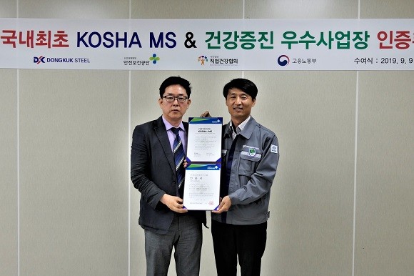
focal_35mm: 35
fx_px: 402
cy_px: 138
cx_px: 207
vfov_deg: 37.8
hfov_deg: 54.5
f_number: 3.3
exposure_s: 1/80
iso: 320
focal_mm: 12.7
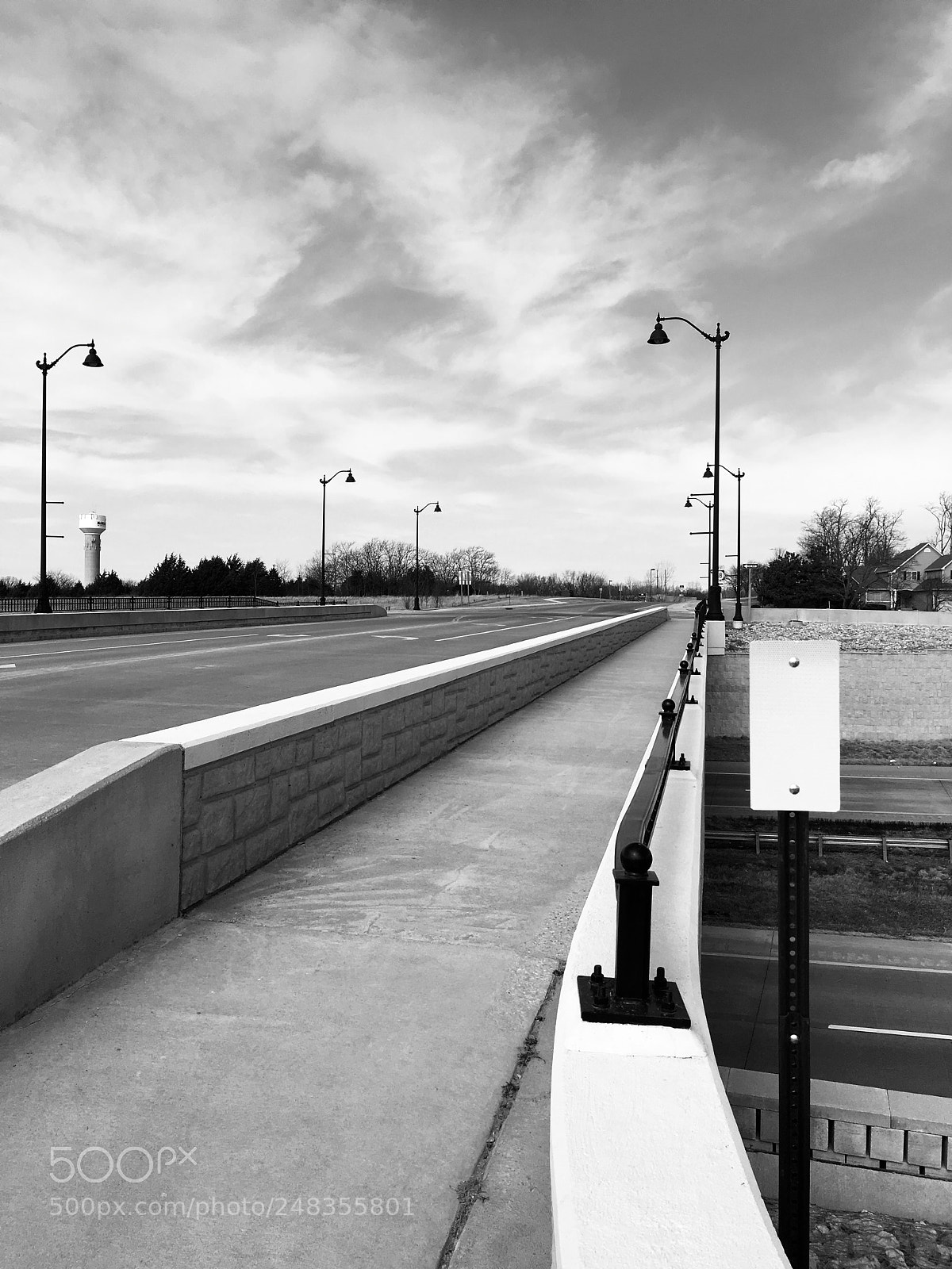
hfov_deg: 48.2
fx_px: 1063
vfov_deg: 61.7
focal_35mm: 29
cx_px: 476
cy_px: 634
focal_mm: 4.15
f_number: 2.2
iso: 25
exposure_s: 1/1876
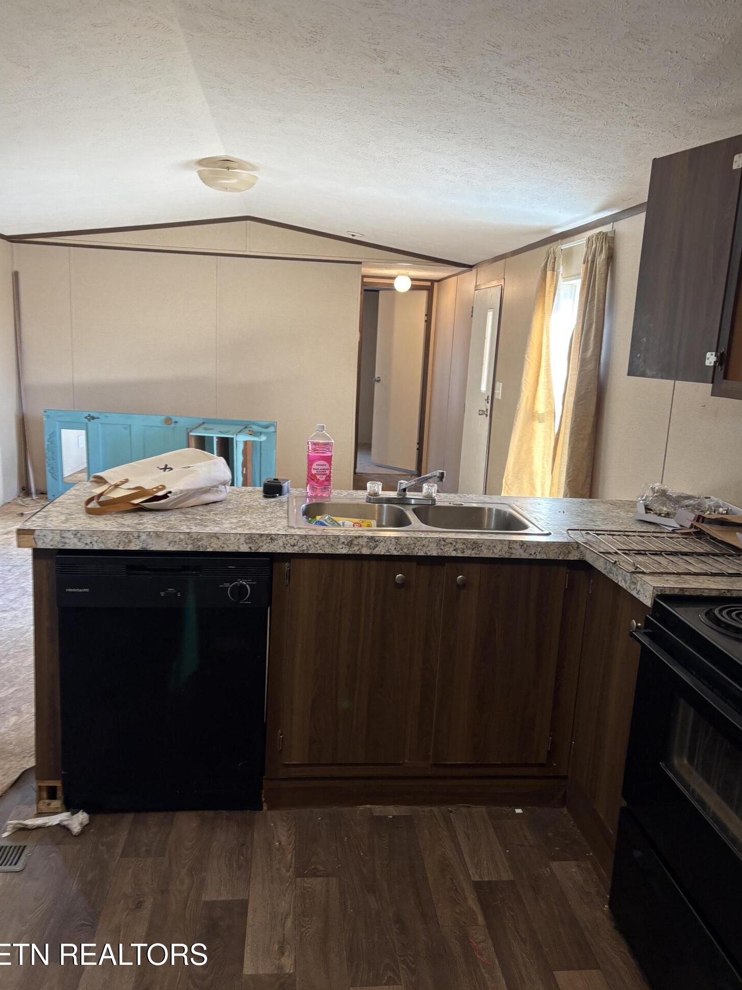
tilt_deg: -10.5
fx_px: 772
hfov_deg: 51.3
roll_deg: -2.7
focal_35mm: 27
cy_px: 488
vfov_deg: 65.3
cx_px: 376
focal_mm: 5.96
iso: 100
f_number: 1.6
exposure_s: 1/60
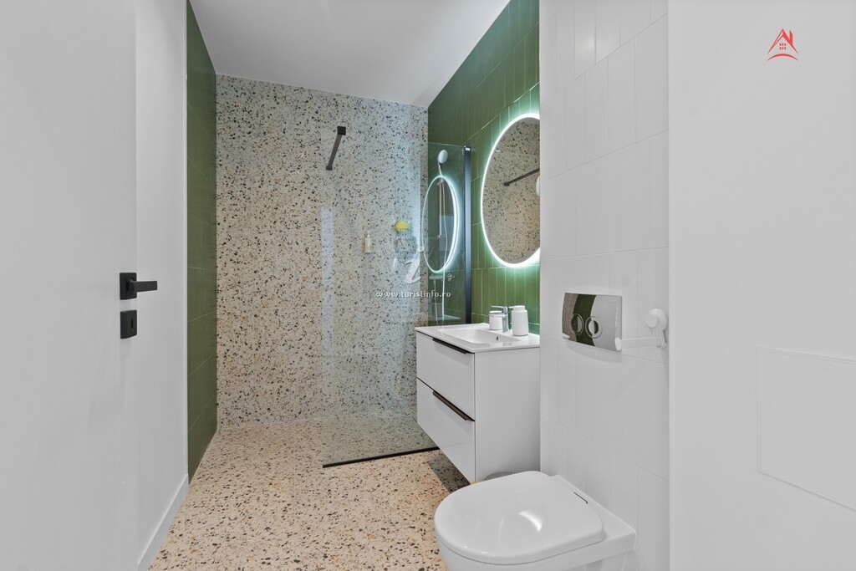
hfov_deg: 100.4
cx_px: 428
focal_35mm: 15
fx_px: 357
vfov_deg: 77.3
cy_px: 286
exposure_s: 1
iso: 400
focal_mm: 10
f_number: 10
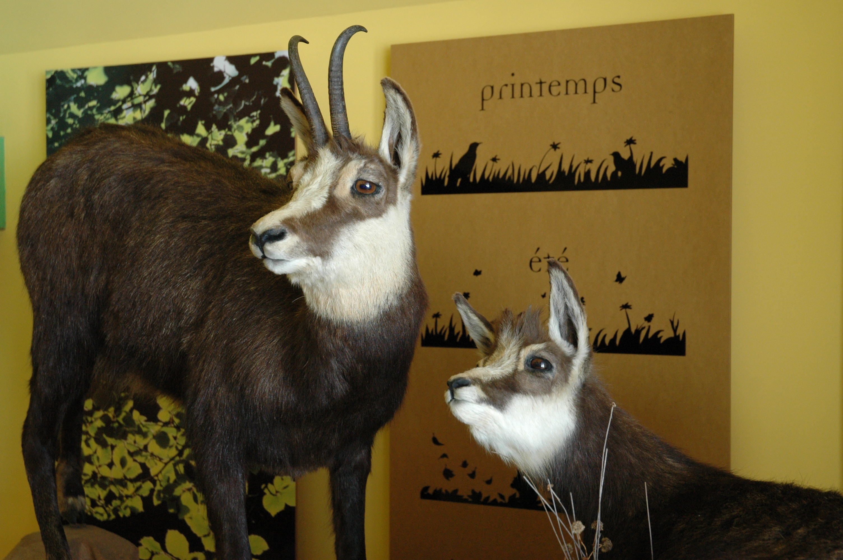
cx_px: 422
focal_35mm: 66
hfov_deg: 30.5
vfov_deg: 20.6
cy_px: 280
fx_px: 1544
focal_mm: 44
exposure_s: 1/30
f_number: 4.5
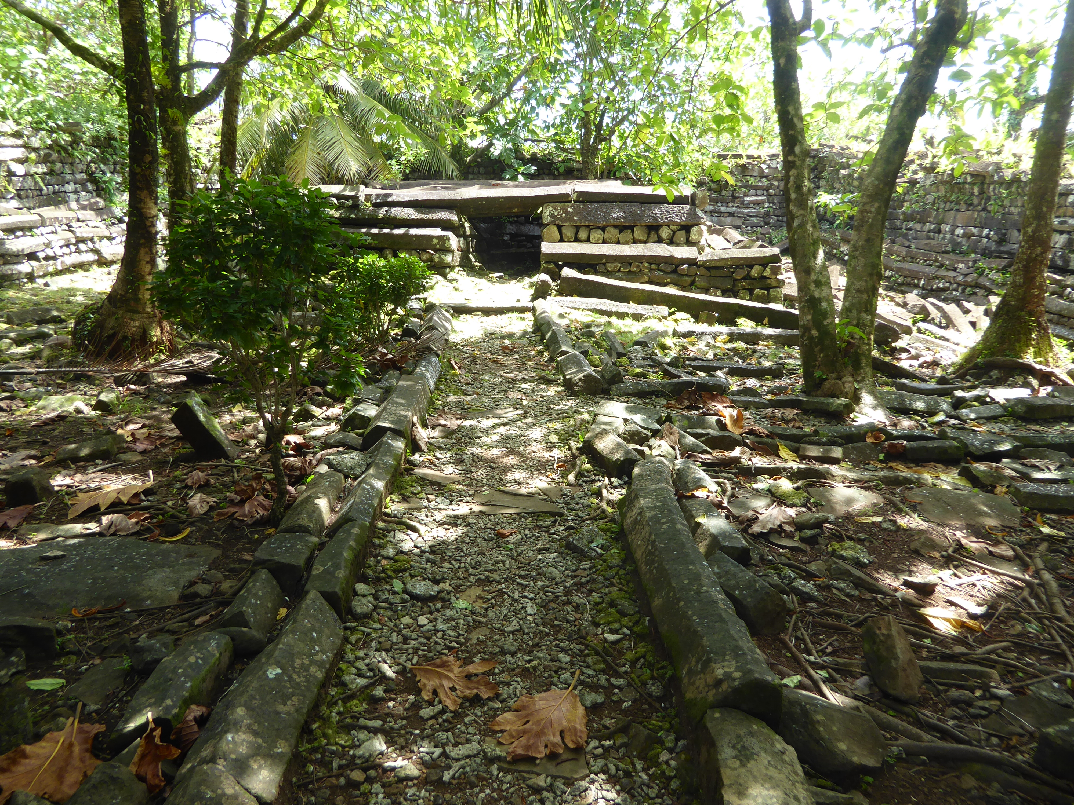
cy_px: 402
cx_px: 537
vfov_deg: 54.9
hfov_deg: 69.4
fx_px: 776
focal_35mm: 25
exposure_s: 1/60
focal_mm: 4.3
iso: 80
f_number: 3.3
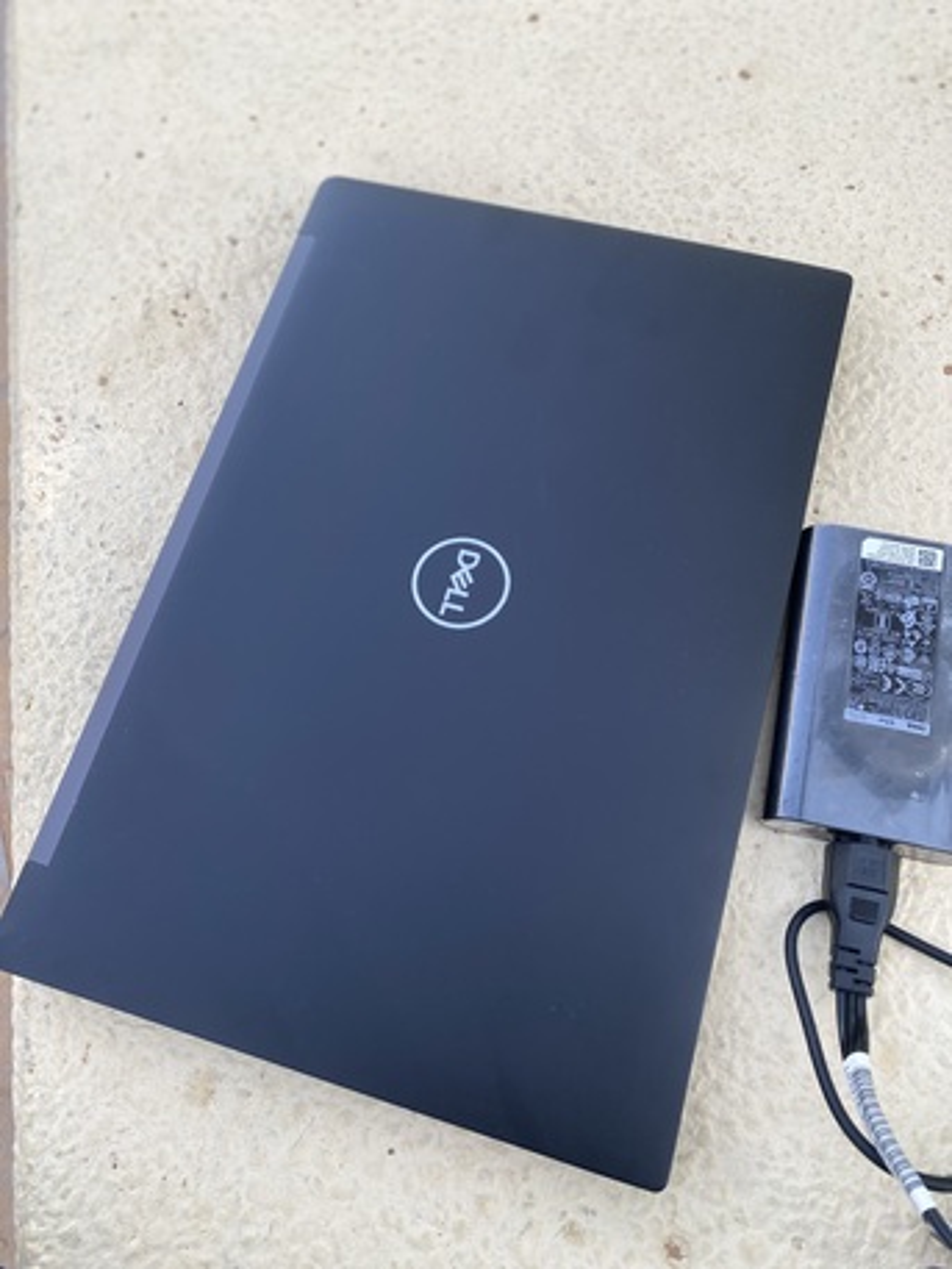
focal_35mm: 26
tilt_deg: -69.0
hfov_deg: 53.1
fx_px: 953
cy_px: 634
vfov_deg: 67.3
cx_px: 476
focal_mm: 4.25
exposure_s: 1/242
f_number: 1.8
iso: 32
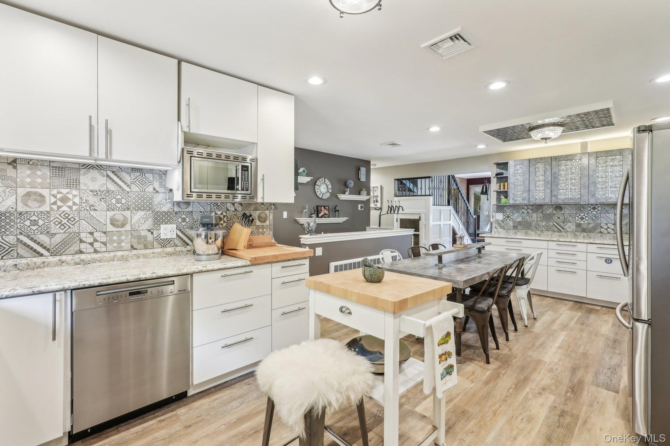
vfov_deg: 72.0
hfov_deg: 95.0
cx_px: 335
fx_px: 307
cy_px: 223
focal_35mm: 16
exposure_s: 1/8
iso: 400
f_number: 9
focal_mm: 16.5
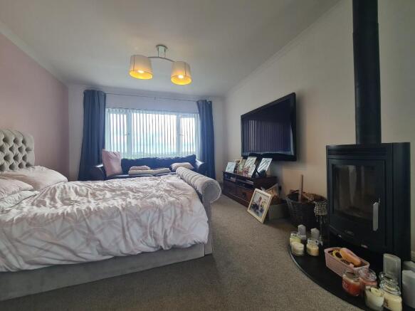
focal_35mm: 13
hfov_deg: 106.2
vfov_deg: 89.9
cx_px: 208
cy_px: 156
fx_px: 156
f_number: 2.2
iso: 64
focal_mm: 2.22
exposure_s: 1/123
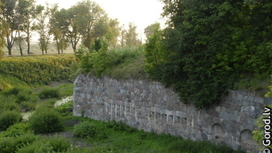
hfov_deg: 40.6
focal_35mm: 51
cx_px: 135
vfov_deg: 23.5
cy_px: 68
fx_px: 368
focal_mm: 32
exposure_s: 1/90
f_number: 5.6
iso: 640
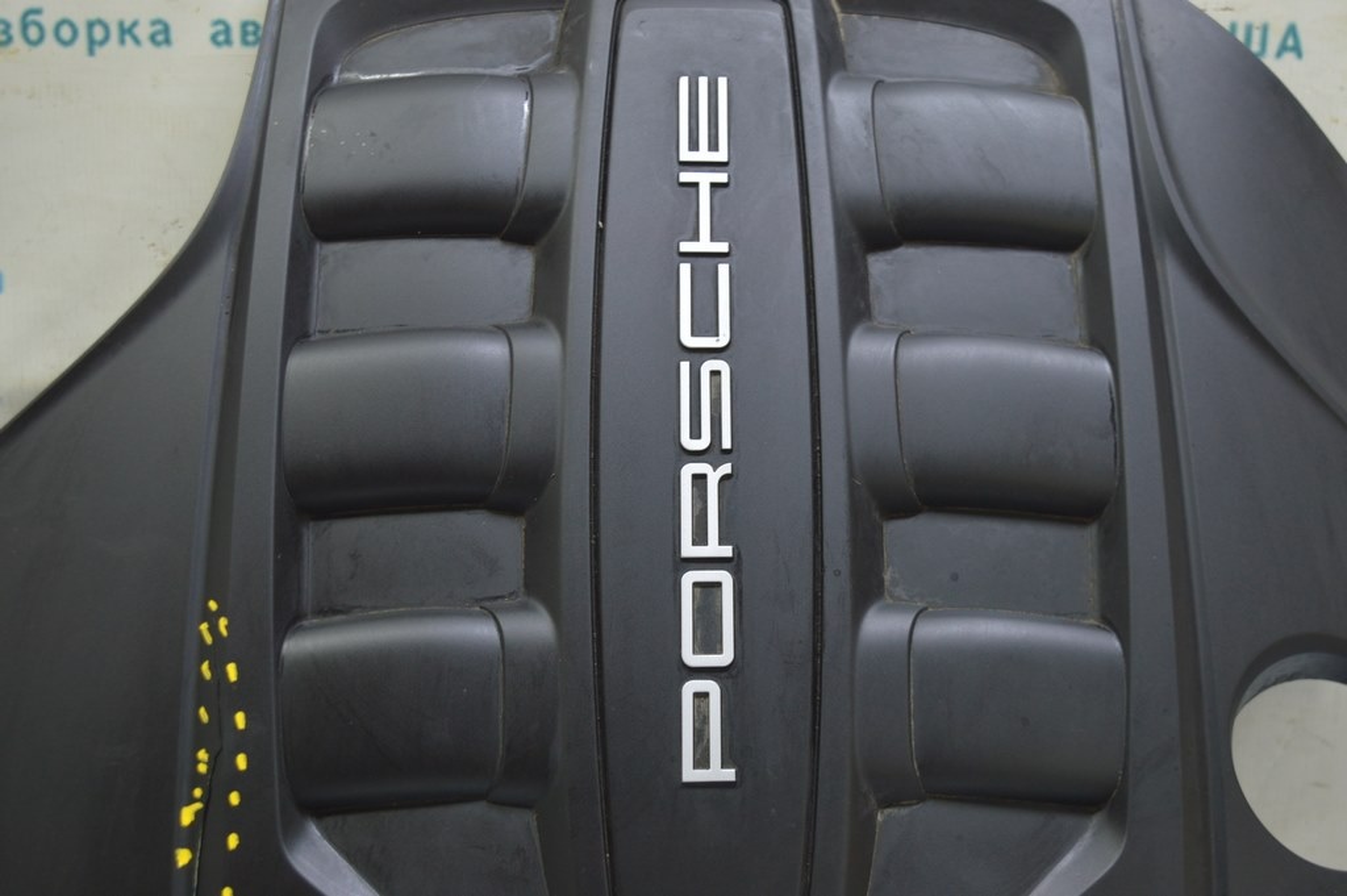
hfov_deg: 37.9
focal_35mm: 52
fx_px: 1963
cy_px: 448
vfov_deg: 25.7
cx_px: 674
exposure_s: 1/20
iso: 400
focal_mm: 35
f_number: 5.6
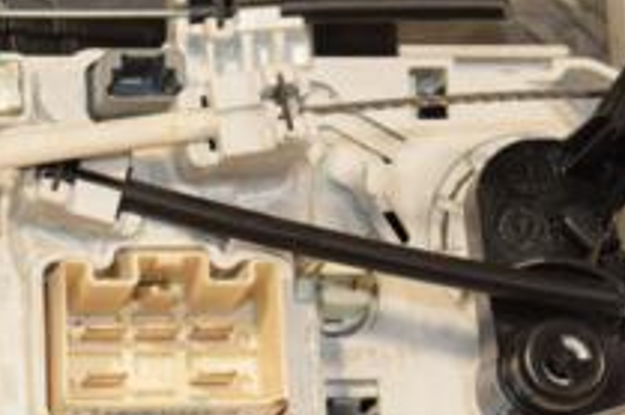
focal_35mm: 250
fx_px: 4337
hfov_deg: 8.2
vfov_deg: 5.5
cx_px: 150
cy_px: 191
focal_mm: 58
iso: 800
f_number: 6.3
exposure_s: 1/200
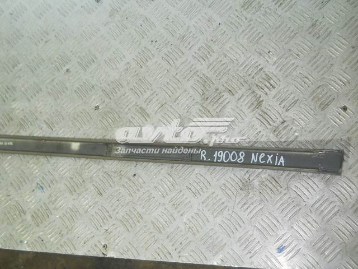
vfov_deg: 35.1
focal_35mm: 41
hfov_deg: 45.8
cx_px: 179
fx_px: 424
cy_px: 134
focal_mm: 6.72
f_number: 3.1
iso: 200
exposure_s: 1/30
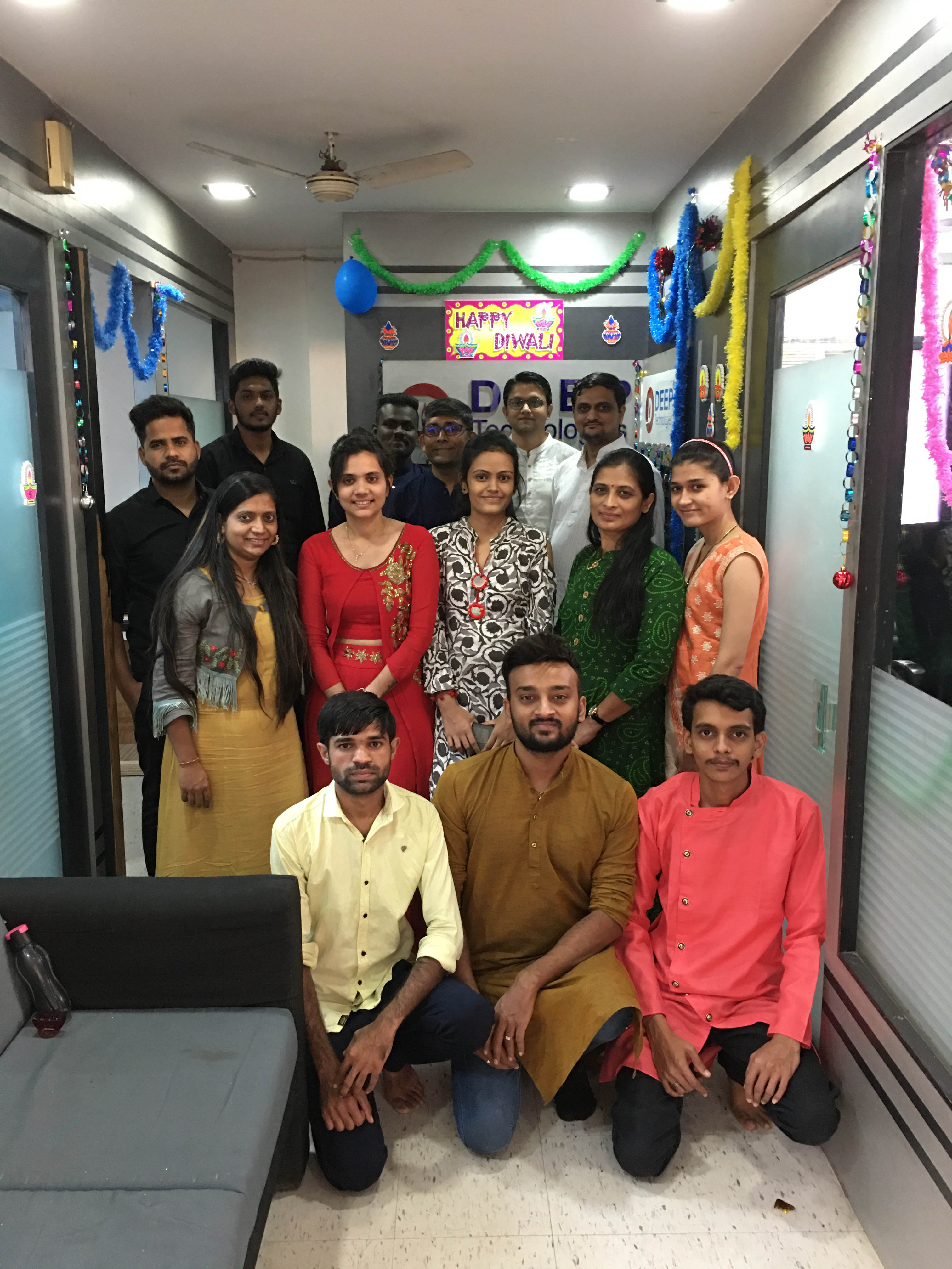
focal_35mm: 29
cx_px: 476
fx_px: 1063
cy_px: 634
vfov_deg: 61.7
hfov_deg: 48.2
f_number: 2.2
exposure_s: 1/8
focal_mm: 4.15
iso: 100
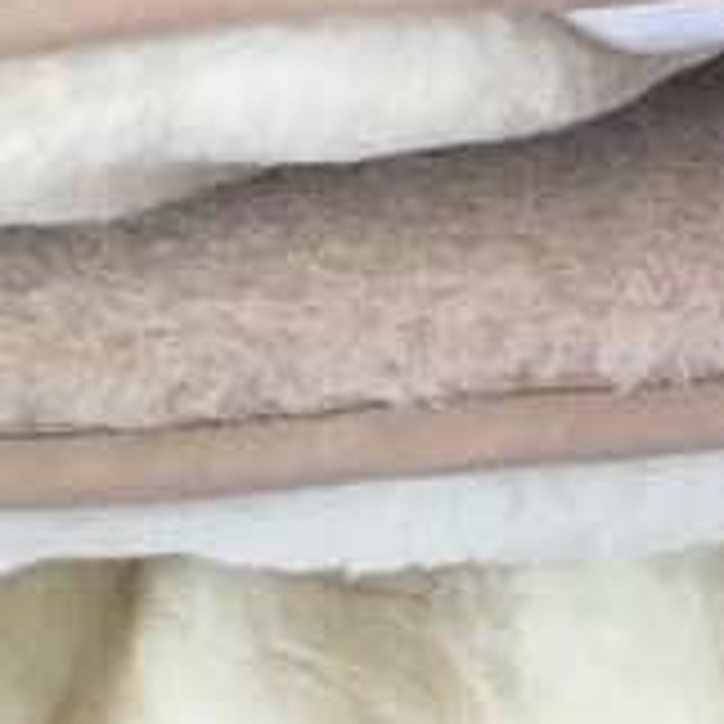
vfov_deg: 13.4
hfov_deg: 13.1
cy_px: -108
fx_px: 3005
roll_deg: +0.1
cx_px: 1007
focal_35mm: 127
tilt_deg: -29.0
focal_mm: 4.15
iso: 50
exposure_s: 1/33
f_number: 2.2
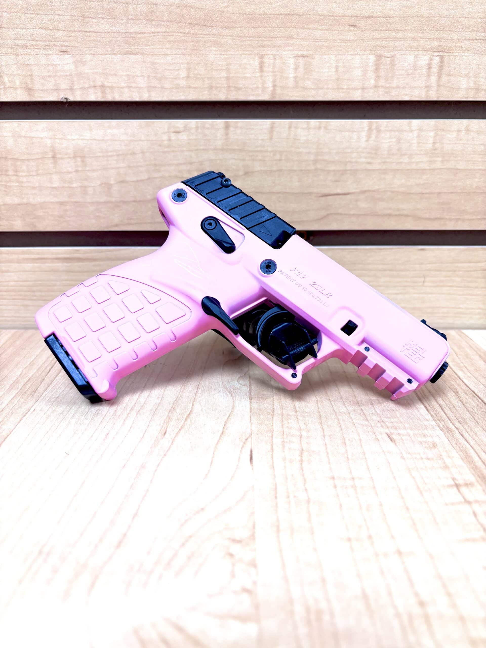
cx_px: 243
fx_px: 487
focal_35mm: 26
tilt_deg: -18.7
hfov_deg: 53.1
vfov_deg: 67.3
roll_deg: -0.8
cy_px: 324
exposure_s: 1/60
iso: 80
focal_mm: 5.96
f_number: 1.6
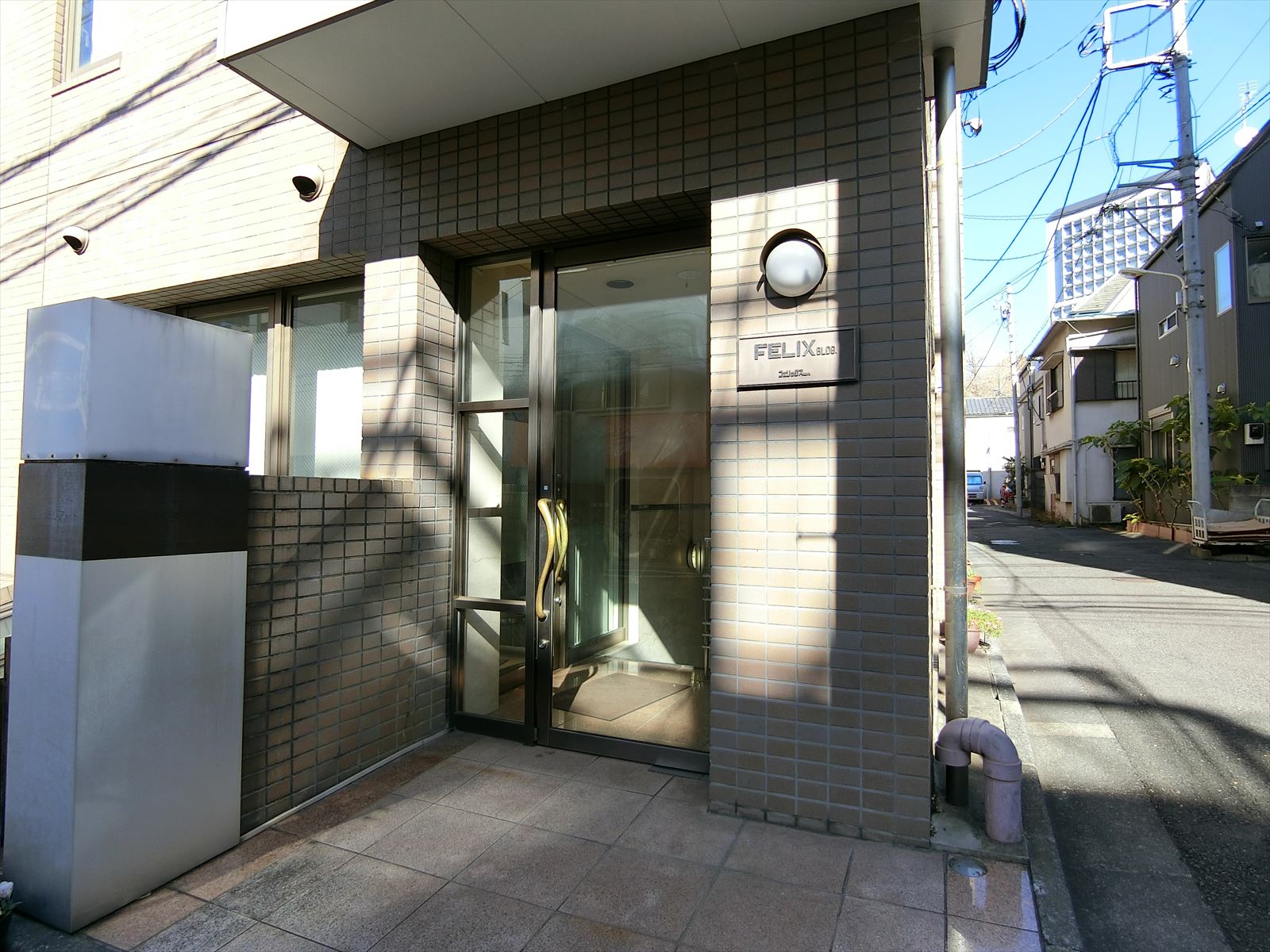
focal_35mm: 19
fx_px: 697
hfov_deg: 84.7
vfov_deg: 68.7
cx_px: 635
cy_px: 476
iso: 80
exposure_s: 1/400
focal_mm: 4.06
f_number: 2.7
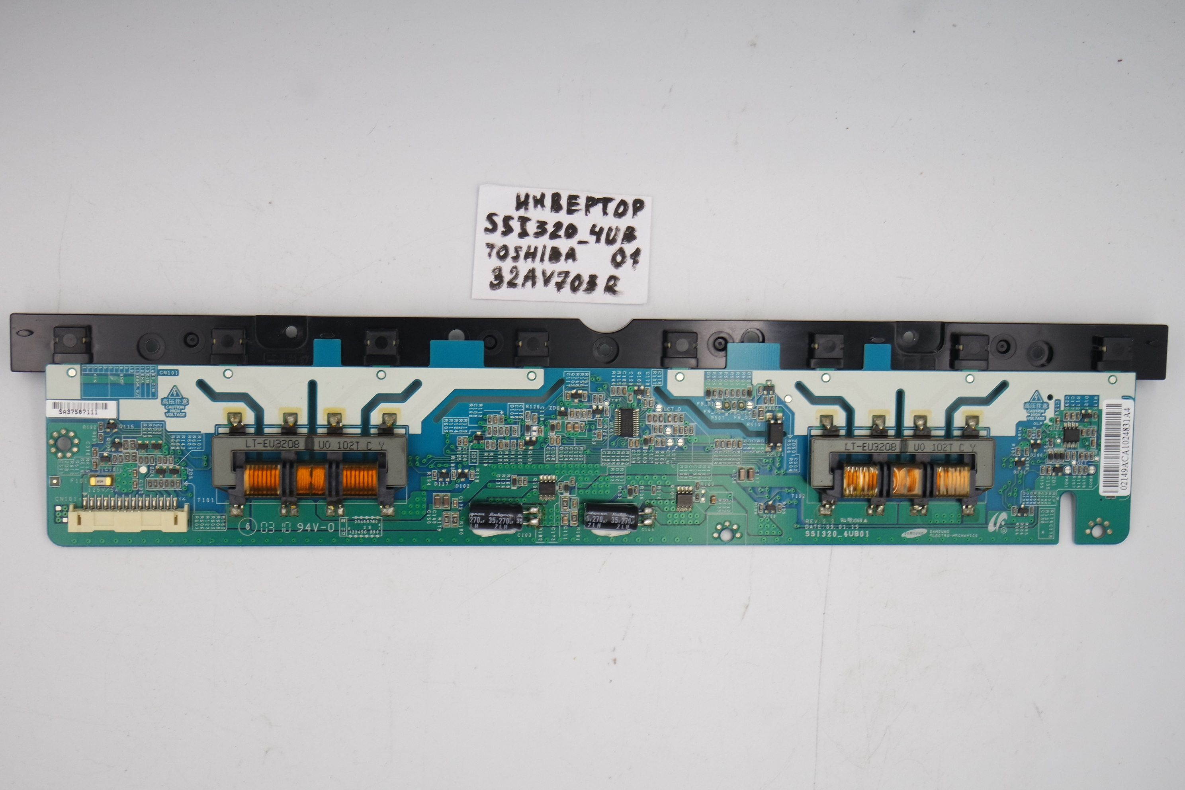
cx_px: 592
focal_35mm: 54
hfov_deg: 36.9
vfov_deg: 25.1
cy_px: 395
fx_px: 1777
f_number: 5
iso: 160
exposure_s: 1/125
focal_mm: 20
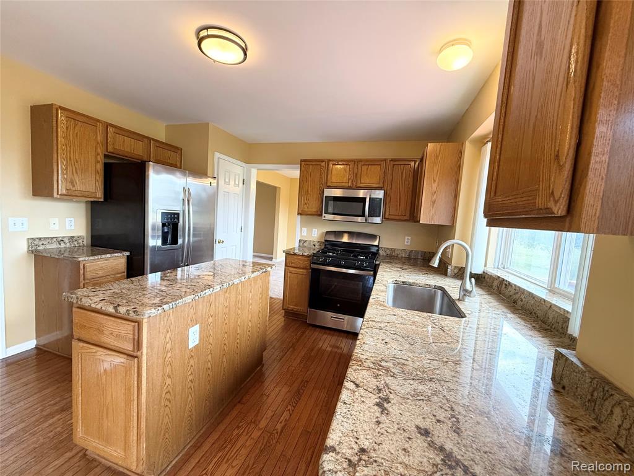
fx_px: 256
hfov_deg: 102.1
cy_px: 238
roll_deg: -3.8
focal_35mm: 14
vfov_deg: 85.7
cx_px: 317
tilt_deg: -4.6
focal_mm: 2.22
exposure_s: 1/120
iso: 250
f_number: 2.2
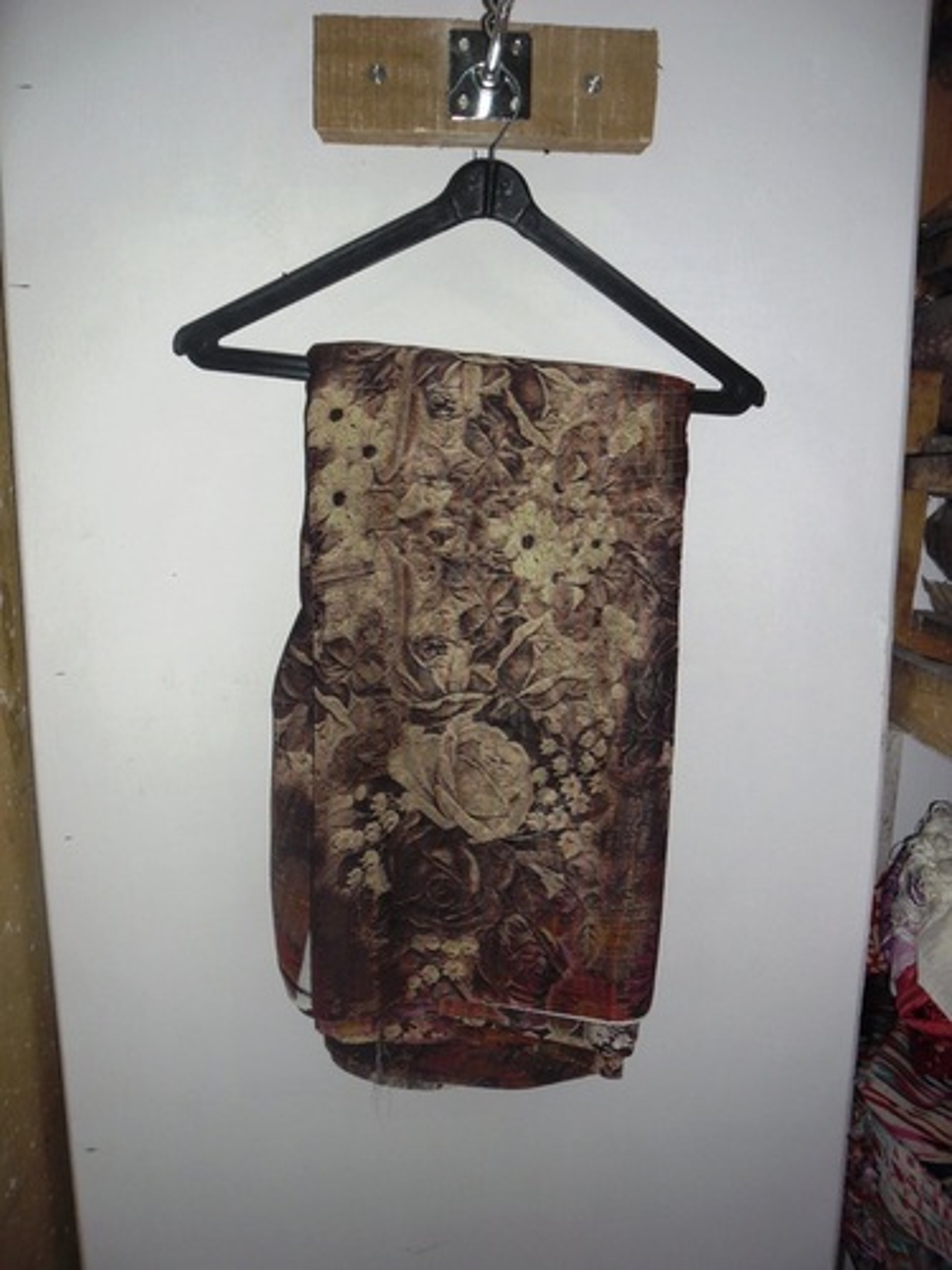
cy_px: 635
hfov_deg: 51.4
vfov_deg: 65.3
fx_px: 990
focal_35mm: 27
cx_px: 476
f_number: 3.5
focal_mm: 4.9
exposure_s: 1/45
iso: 80
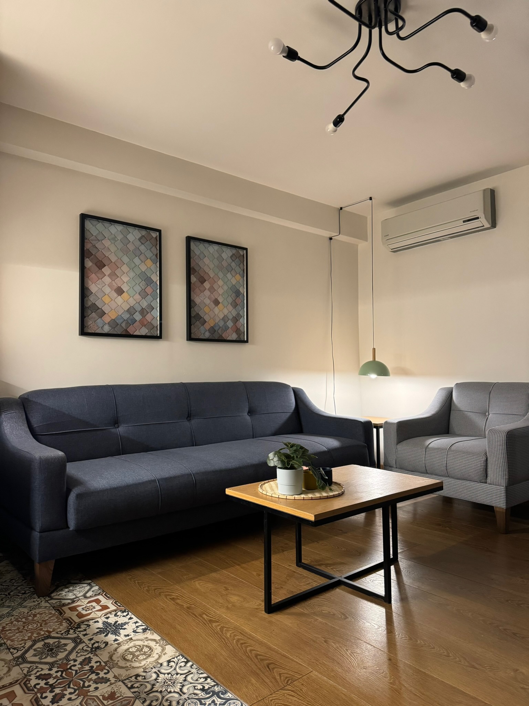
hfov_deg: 56.8
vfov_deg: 71.6
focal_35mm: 24
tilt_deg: +2.2
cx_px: 264
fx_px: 489
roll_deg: -0.3
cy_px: 353
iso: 500
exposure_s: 1/50
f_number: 1.78
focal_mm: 6.76
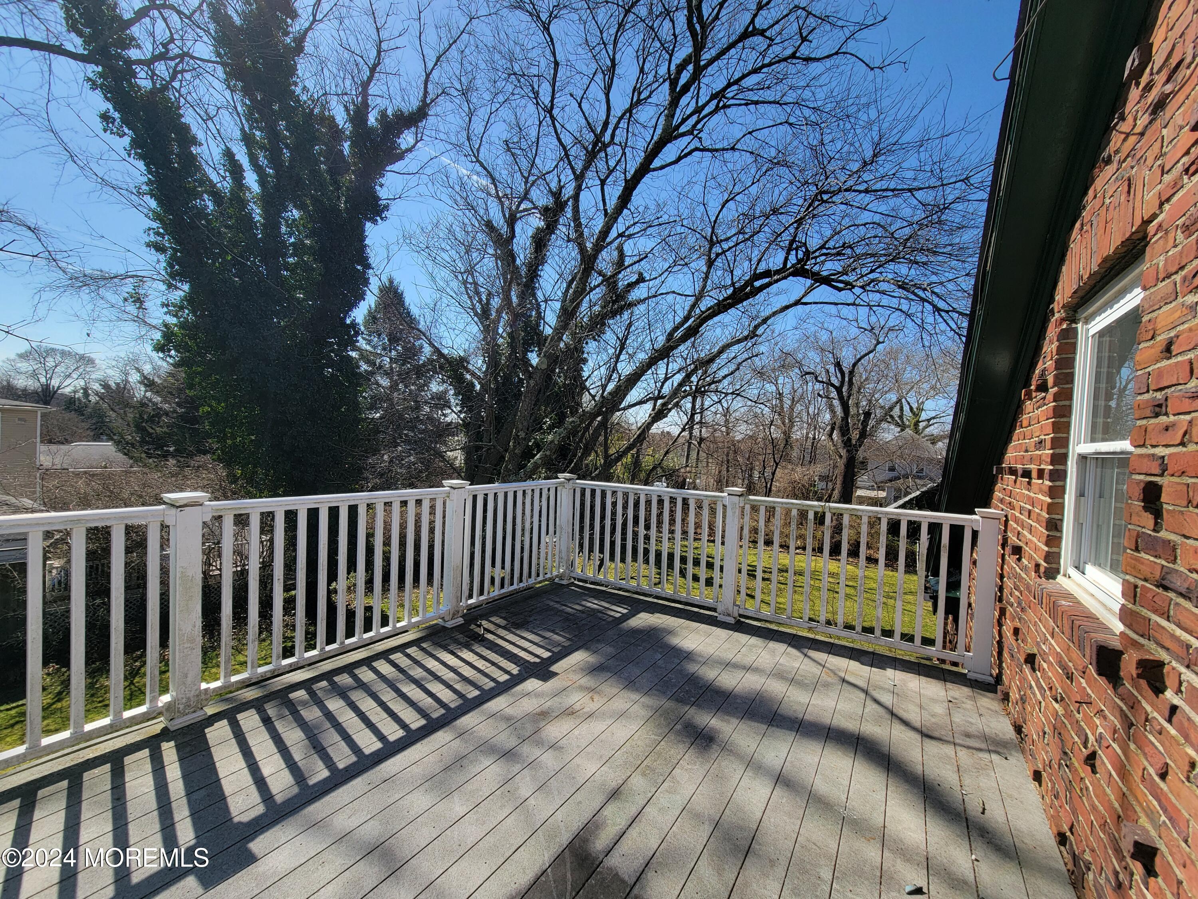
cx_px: 599
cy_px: 450
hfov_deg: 106.2
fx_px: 450
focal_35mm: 13
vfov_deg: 89.9
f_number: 2.2
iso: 50
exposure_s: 1/1457
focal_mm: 2.2
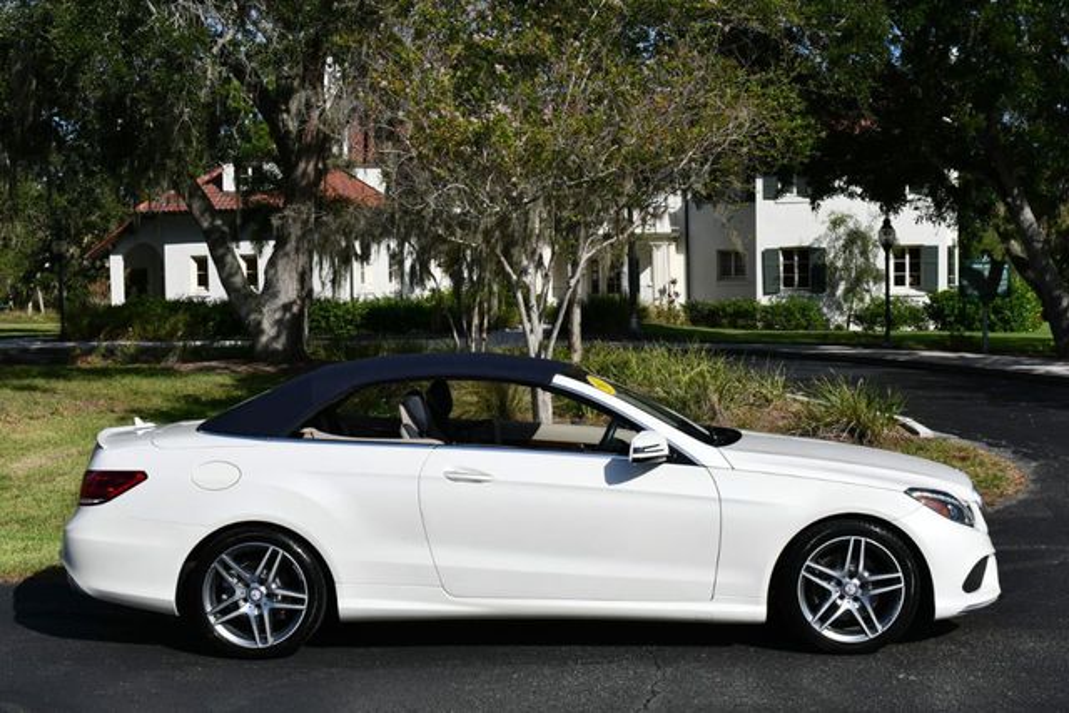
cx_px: 534
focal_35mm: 50
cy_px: 356
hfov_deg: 39.6
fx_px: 1485
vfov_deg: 27.0
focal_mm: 25
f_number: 10
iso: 100
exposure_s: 1/400
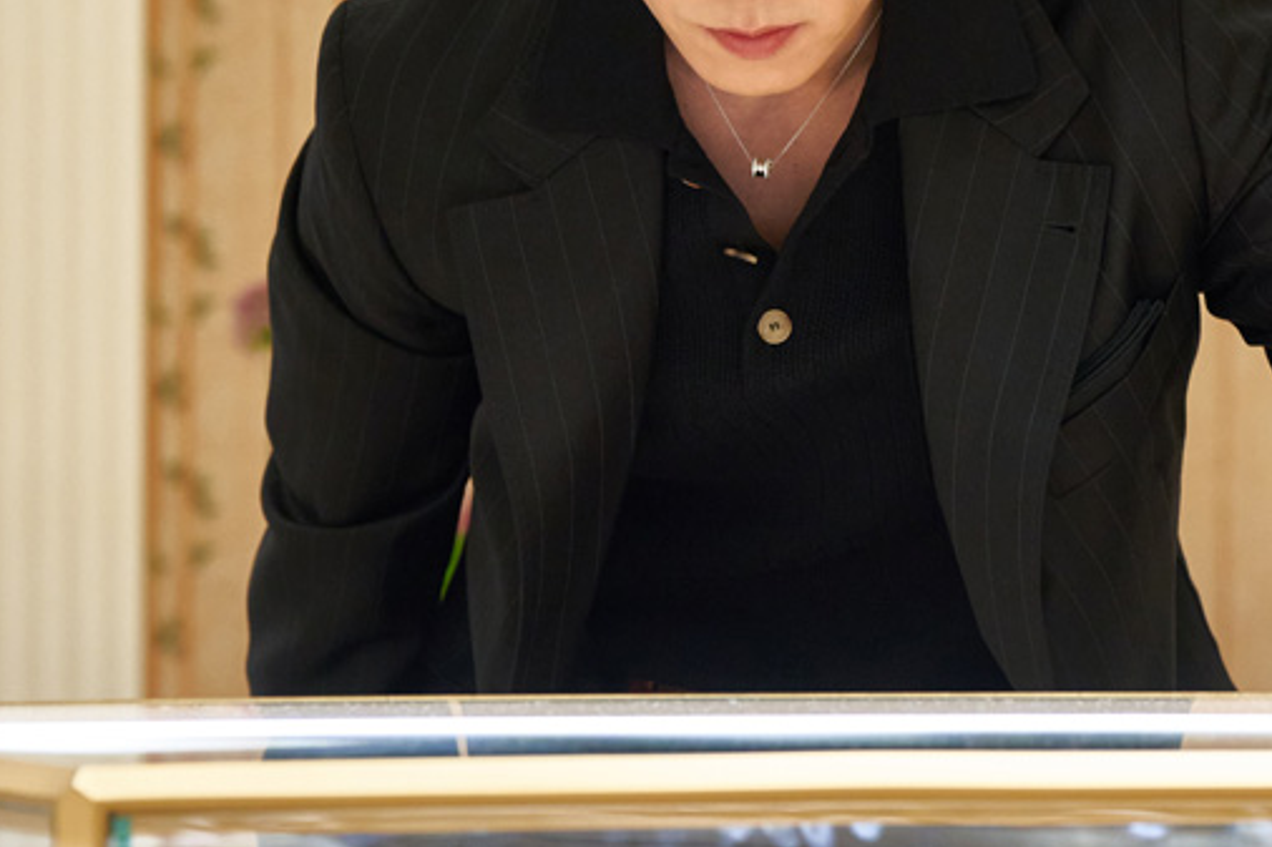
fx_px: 10278
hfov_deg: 7.1
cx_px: 769
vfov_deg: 4.7
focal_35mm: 291
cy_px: 106
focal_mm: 115
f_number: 4
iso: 2000
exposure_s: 1/400
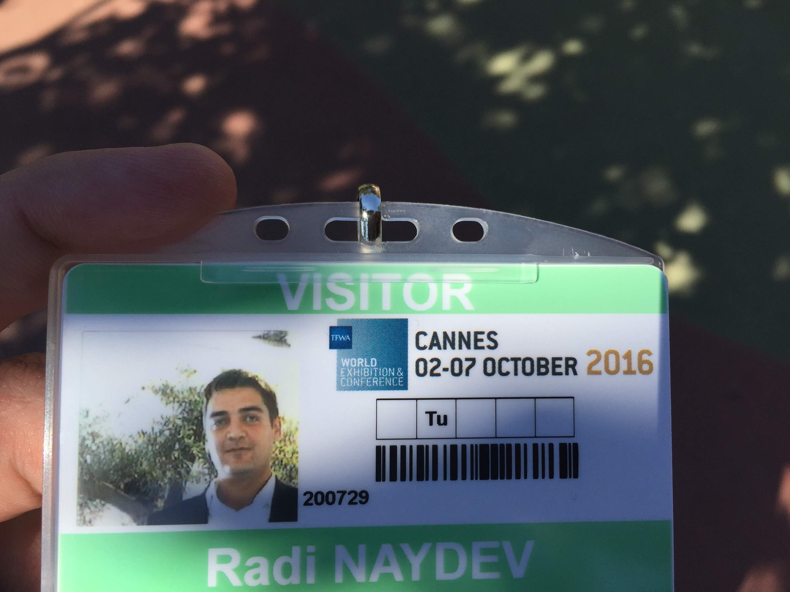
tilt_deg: -50.0
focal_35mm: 29
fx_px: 662
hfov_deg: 61.7
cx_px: 395
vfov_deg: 48.2
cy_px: 296
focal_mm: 4.15
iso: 32
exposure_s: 1/1276
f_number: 2.2
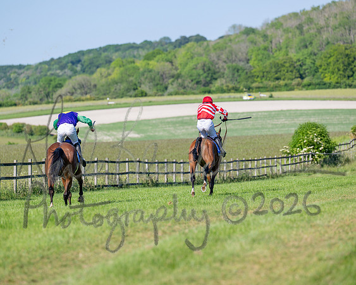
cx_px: 178
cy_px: 142
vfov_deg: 7.4
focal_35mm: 208
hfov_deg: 9.3
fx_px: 2196
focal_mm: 185
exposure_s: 1/1600
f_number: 4
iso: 200
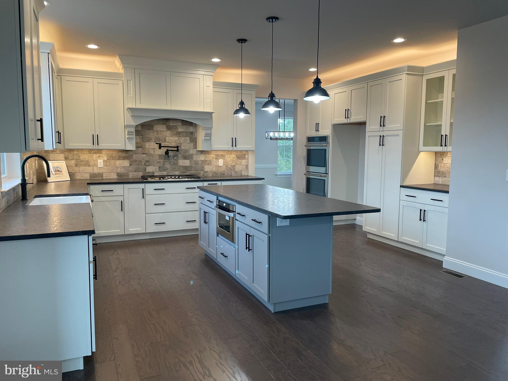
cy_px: 190
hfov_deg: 67.3
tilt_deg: -6.4
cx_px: 254
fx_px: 382
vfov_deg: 53.1
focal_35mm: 26
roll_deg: +0.3
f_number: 1.6
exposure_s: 1/120
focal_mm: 4.2
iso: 125
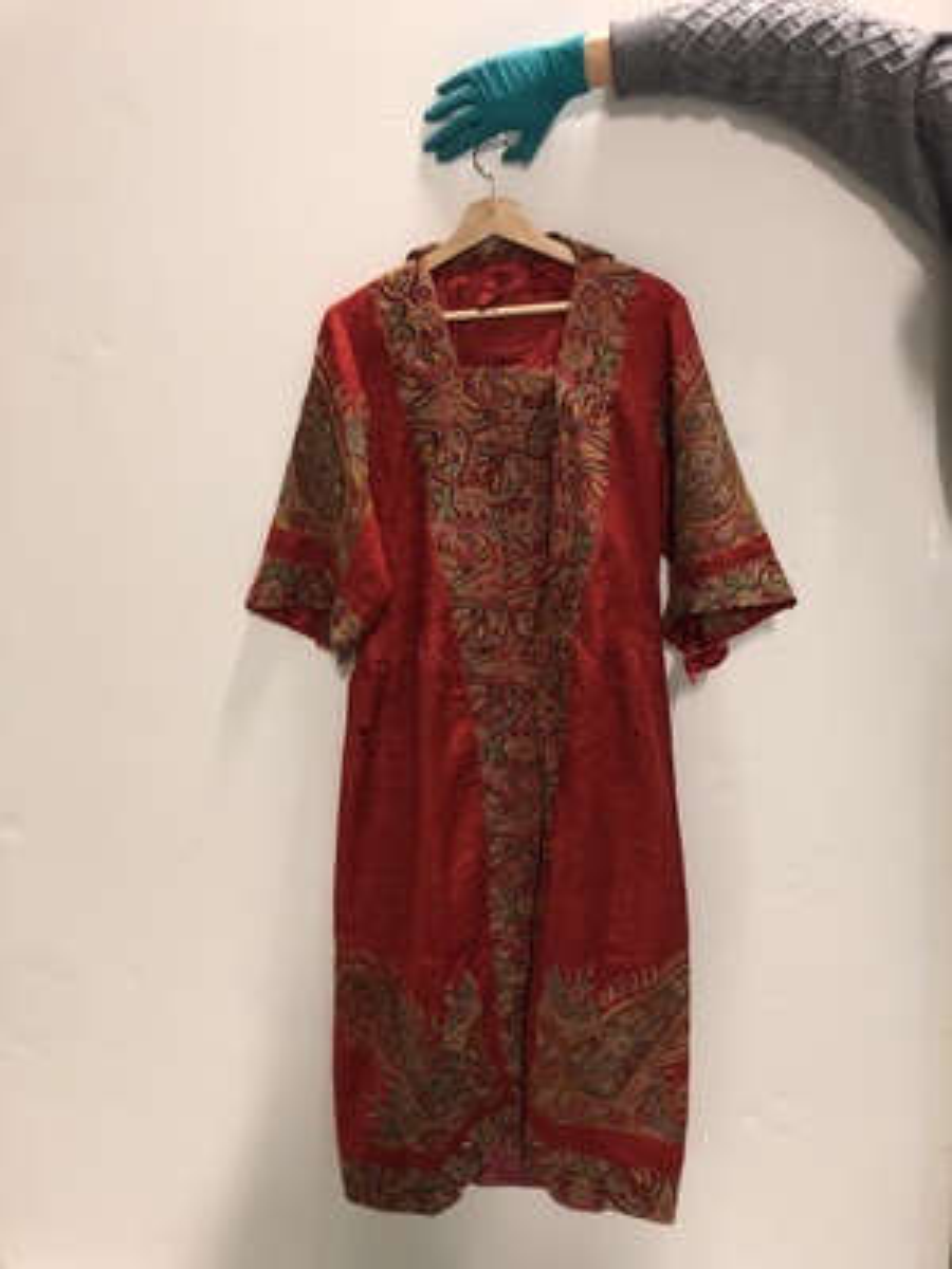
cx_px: 476
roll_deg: +4.1
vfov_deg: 63.4
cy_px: 634
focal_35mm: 28
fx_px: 1027
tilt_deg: -17.0
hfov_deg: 49.7
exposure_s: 1/17
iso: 80
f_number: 1.8
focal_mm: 3.99
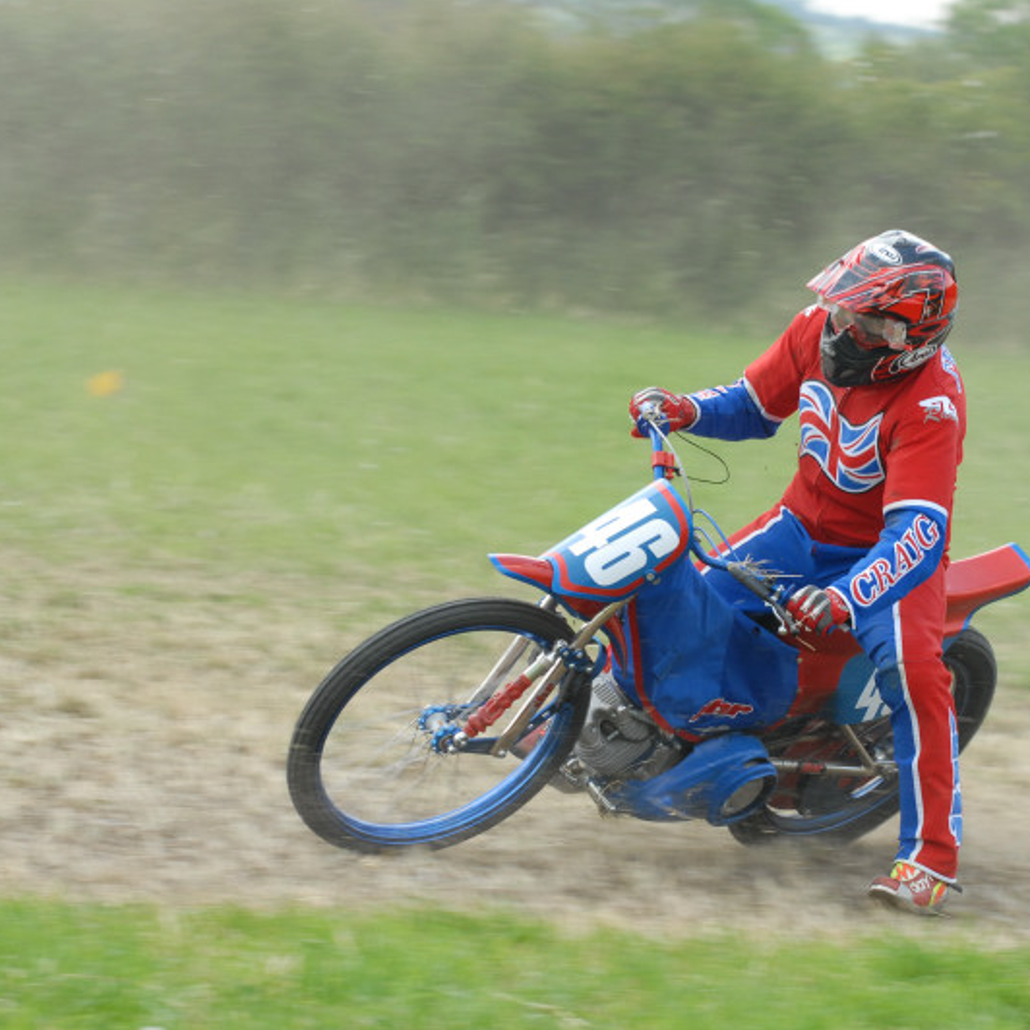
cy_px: 517
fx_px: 6463
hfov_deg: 9.1
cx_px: 703
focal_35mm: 192
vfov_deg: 9.1
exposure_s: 1/320
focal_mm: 100
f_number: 7.1
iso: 400
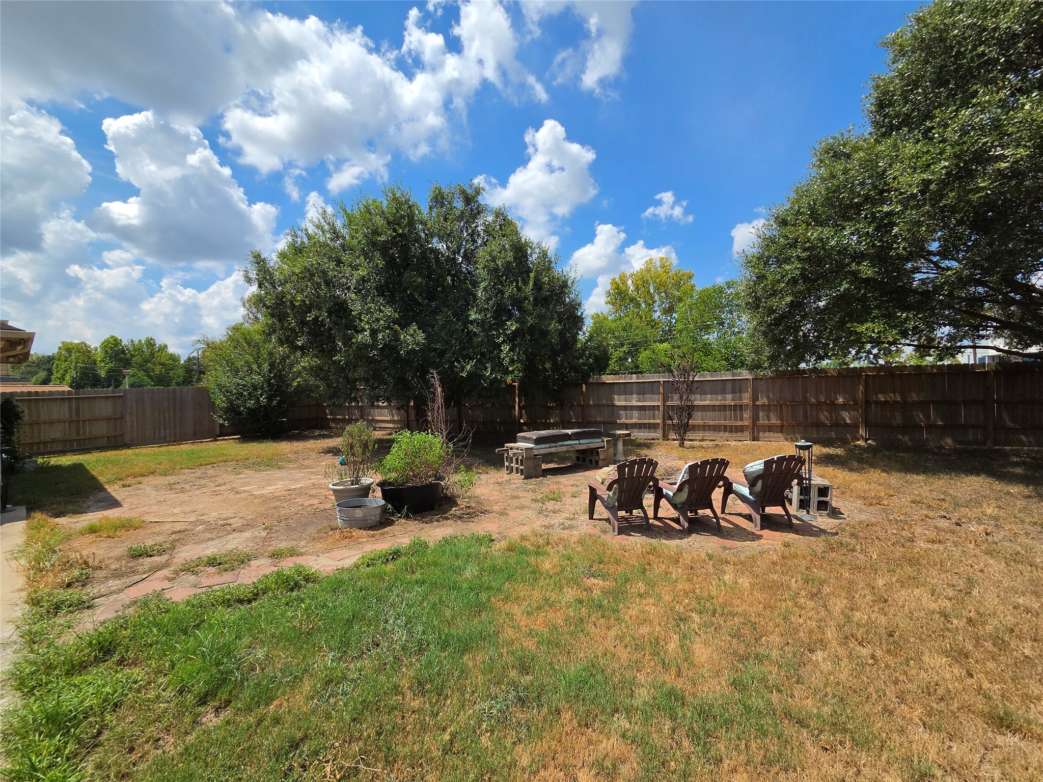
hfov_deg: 106.2
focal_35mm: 13
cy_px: 391
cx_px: 522
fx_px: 392
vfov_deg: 89.9
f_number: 2.2
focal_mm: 2.2
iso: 100
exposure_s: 1/3882
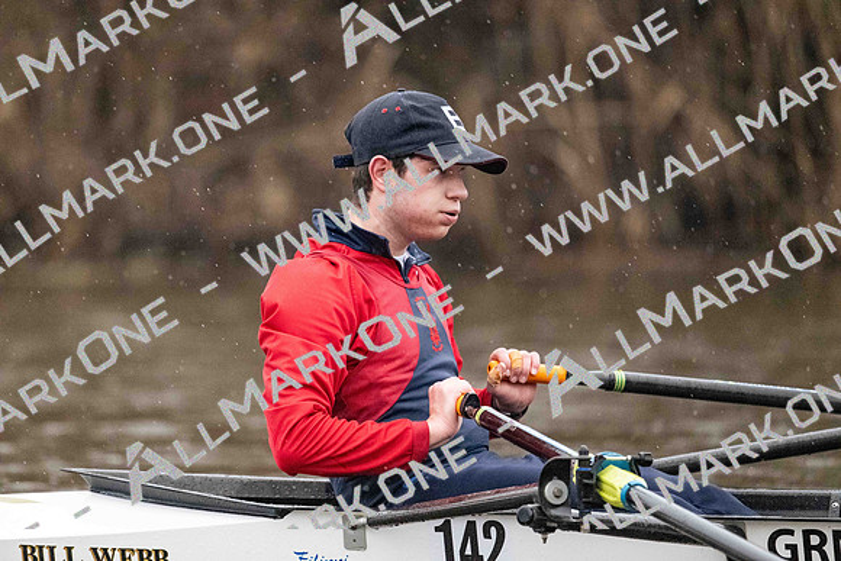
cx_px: 420
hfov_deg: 5.2
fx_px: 9346
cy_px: 280
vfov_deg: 3.4
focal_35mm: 400
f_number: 4.5
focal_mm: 400
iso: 14400
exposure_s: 1/1600
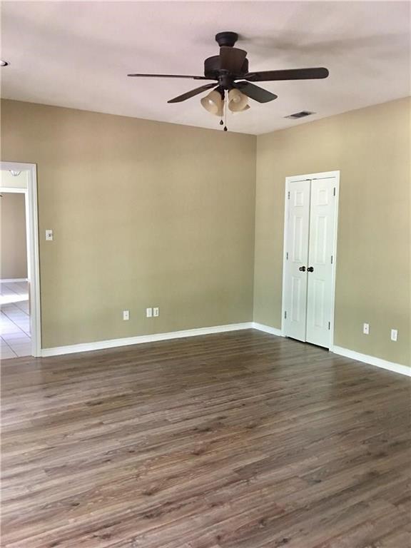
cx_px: 206
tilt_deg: -5.1
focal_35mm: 29
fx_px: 459
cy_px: 274
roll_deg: -1.2
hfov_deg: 48.2
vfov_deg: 61.7
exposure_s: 1/4
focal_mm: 4.15
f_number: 2.2
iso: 64
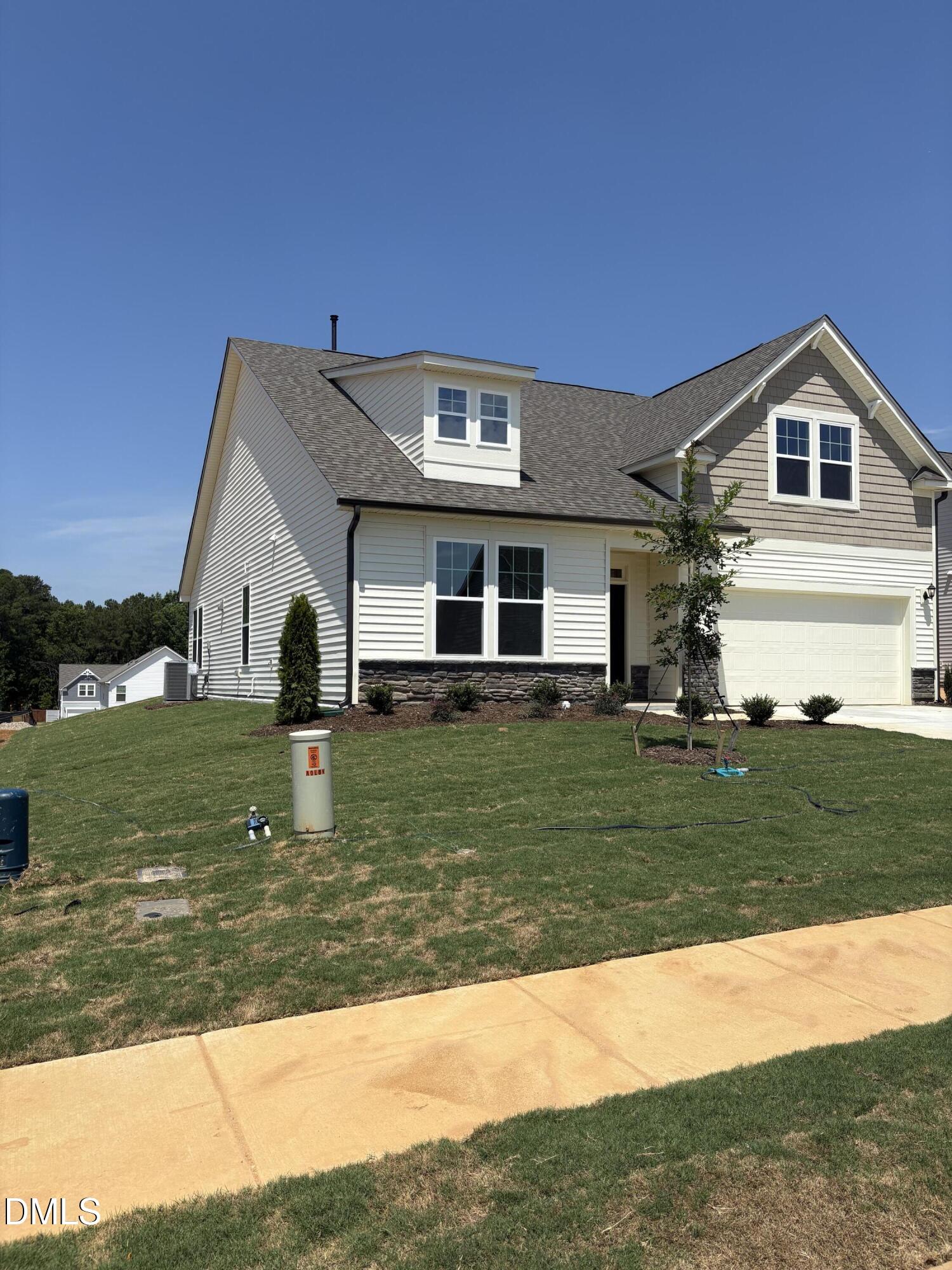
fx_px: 953
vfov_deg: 67.3
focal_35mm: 26
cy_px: 635
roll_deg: -0.6
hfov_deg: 53.1
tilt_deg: +2.6
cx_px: 476
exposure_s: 1/5814
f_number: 1.6
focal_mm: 5.96
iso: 50
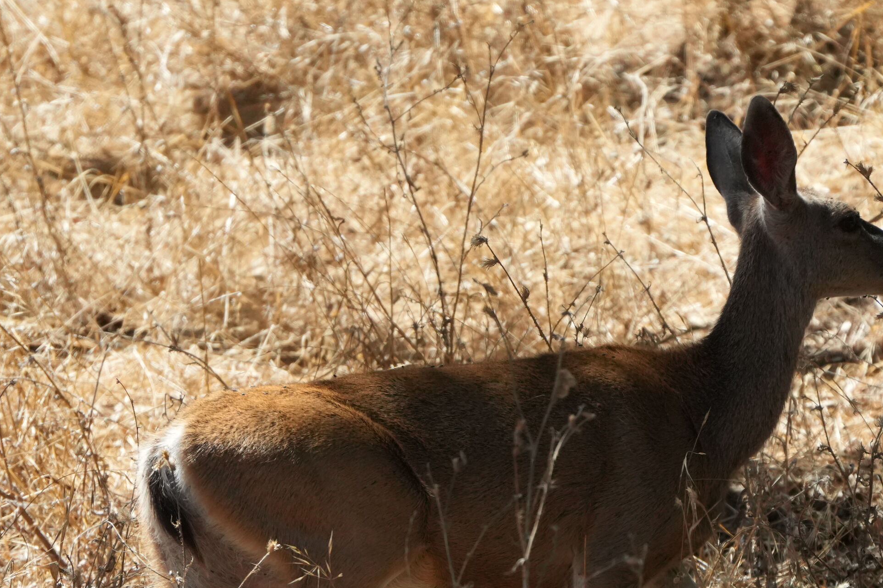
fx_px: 21949
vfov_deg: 1.5
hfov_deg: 2.3
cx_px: 733
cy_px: 591
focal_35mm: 895
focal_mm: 400
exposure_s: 1/2500
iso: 2000
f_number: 6.3
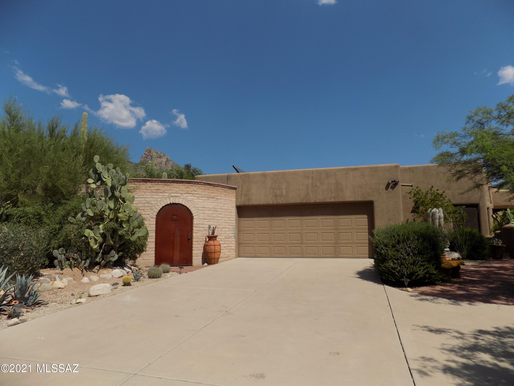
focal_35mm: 23
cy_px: 193
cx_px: 257
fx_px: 342
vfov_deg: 58.9
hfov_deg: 73.9
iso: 80
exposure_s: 1/200
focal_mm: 4
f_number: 9.9
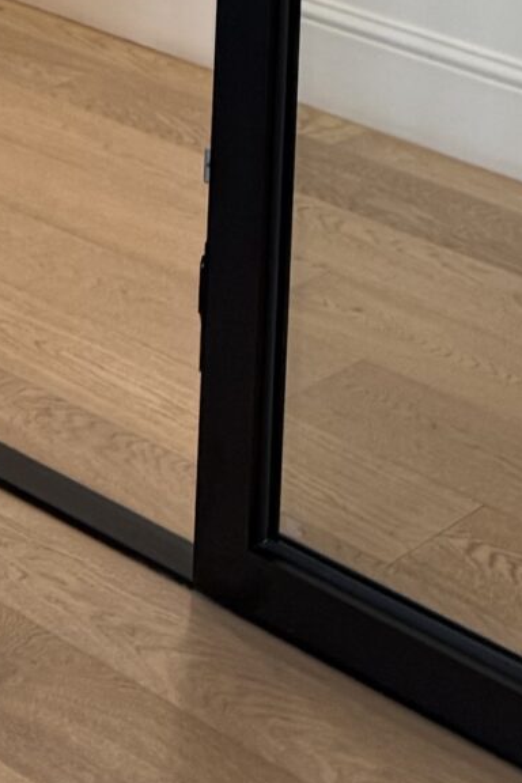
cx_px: 200
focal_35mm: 111
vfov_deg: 14.6
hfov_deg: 12.3
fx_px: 2414
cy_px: -865
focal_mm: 6.76
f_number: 1.78
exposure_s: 1/120
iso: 200
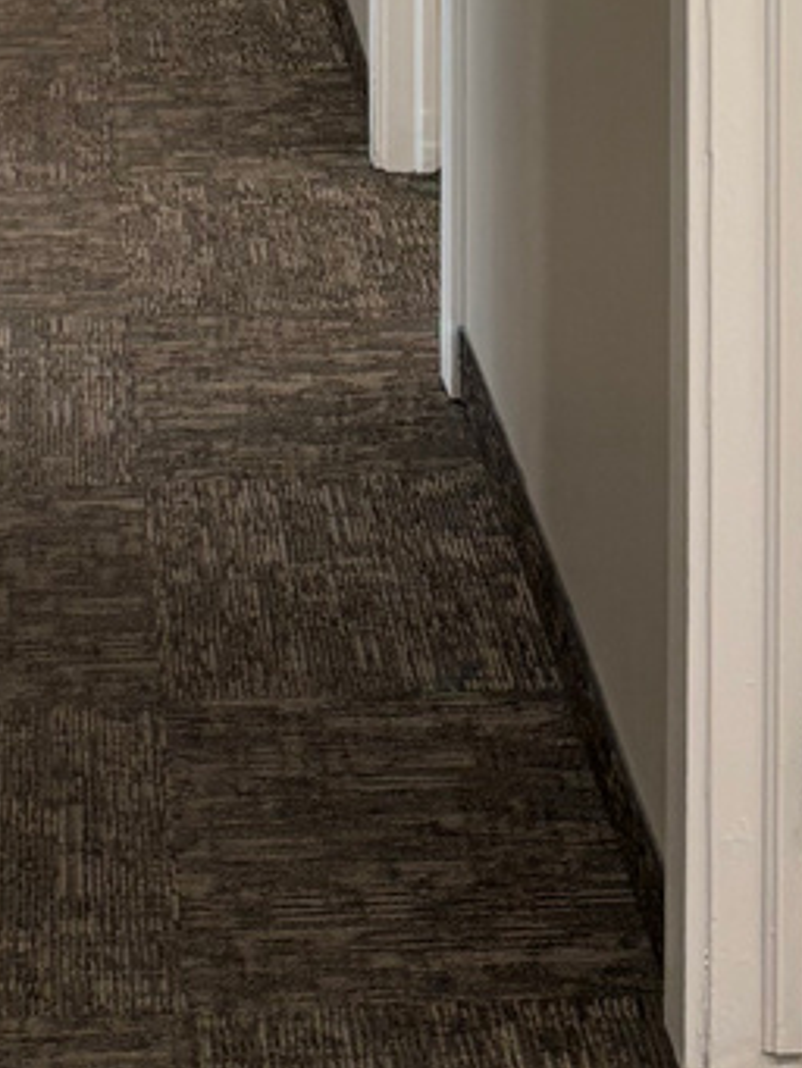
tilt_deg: -3.8
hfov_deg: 12.6
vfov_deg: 15.5
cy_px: -536
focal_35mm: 117
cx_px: 244
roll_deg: -0.2
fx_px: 3612
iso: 160
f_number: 1.6
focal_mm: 5.96
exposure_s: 1/60
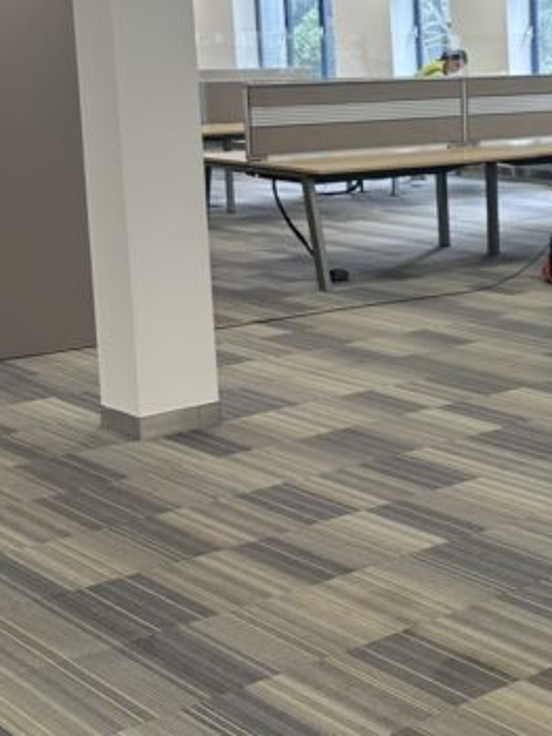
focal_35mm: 70
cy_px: 233
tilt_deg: -9.2
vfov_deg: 27.6
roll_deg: -1.1
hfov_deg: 19.0
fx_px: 1489
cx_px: 766
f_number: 1.78
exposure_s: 1/100
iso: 64
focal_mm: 6.86
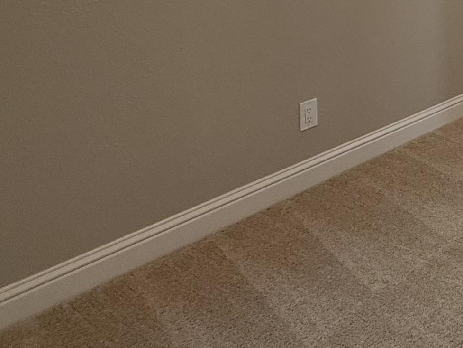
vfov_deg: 27.7
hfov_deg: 33.3
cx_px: 581
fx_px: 589
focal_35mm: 44
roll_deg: -0.6
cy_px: -96
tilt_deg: -4.8
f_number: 2.2
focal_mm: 2.22
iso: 200
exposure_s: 1/120
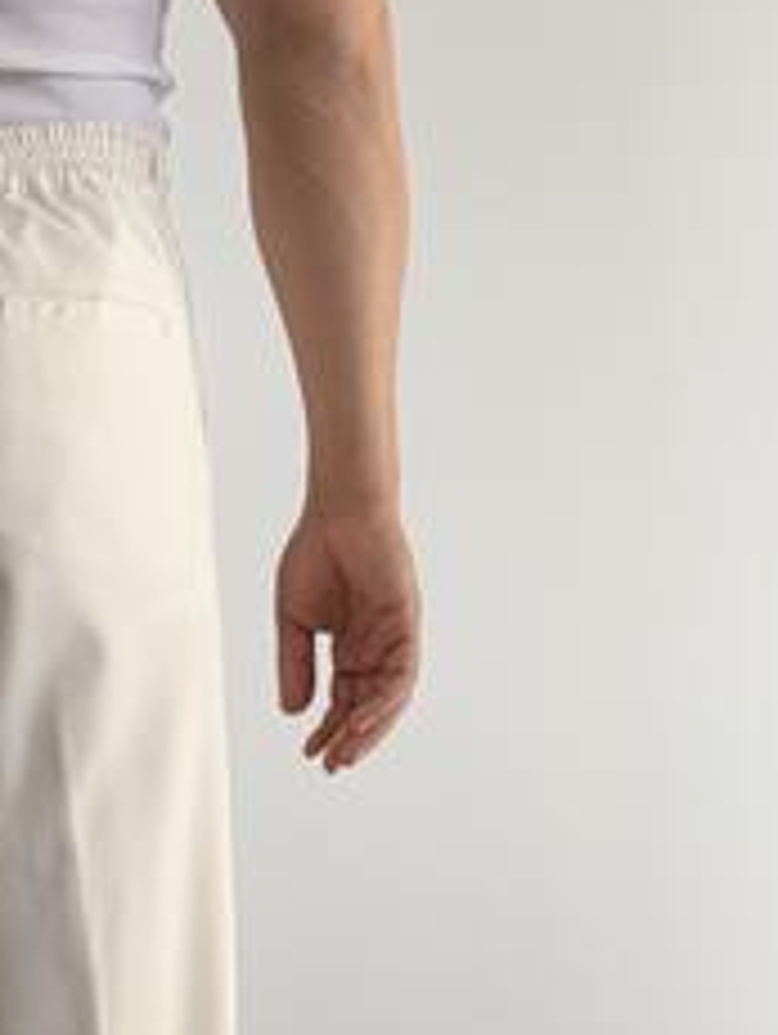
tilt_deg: +0.1
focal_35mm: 111
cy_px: 1105
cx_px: -67
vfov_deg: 17.2
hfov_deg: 13.1
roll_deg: +0.0
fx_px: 3320
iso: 64
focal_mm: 6.76
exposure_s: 1/221
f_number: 1.78
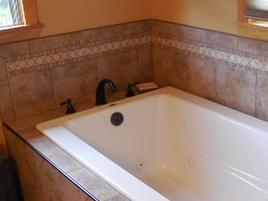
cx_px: 178
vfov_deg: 25.6
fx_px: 441
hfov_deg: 33.5
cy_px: 124
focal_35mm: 57
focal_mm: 5.6
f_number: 3.6
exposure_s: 1/20
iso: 400
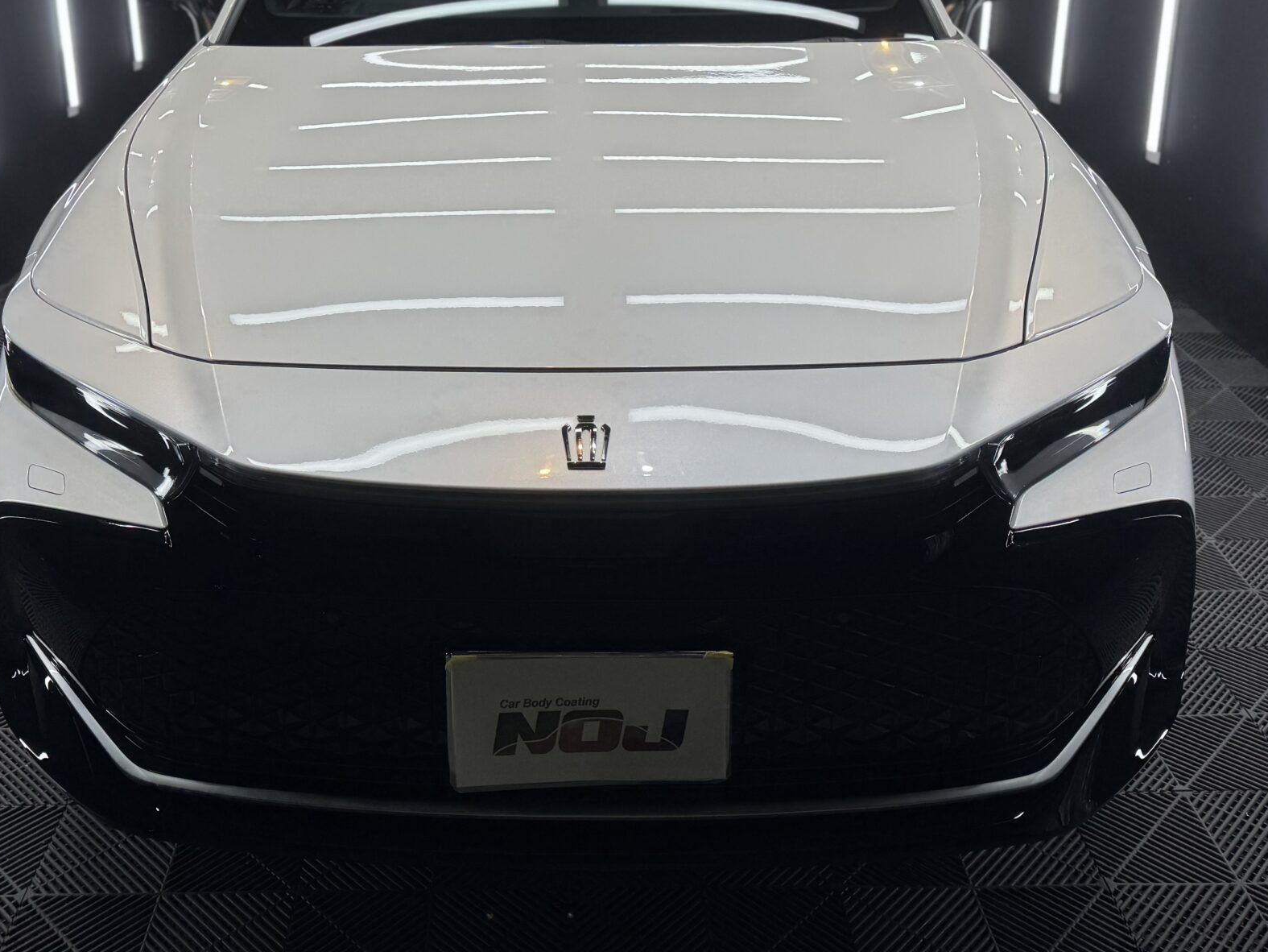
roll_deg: +1.0
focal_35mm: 39
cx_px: 546
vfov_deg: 35.9
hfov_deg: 47.7
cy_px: 230
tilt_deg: -16.7
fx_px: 1429
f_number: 1.78
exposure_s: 1/715
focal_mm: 6.76
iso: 80
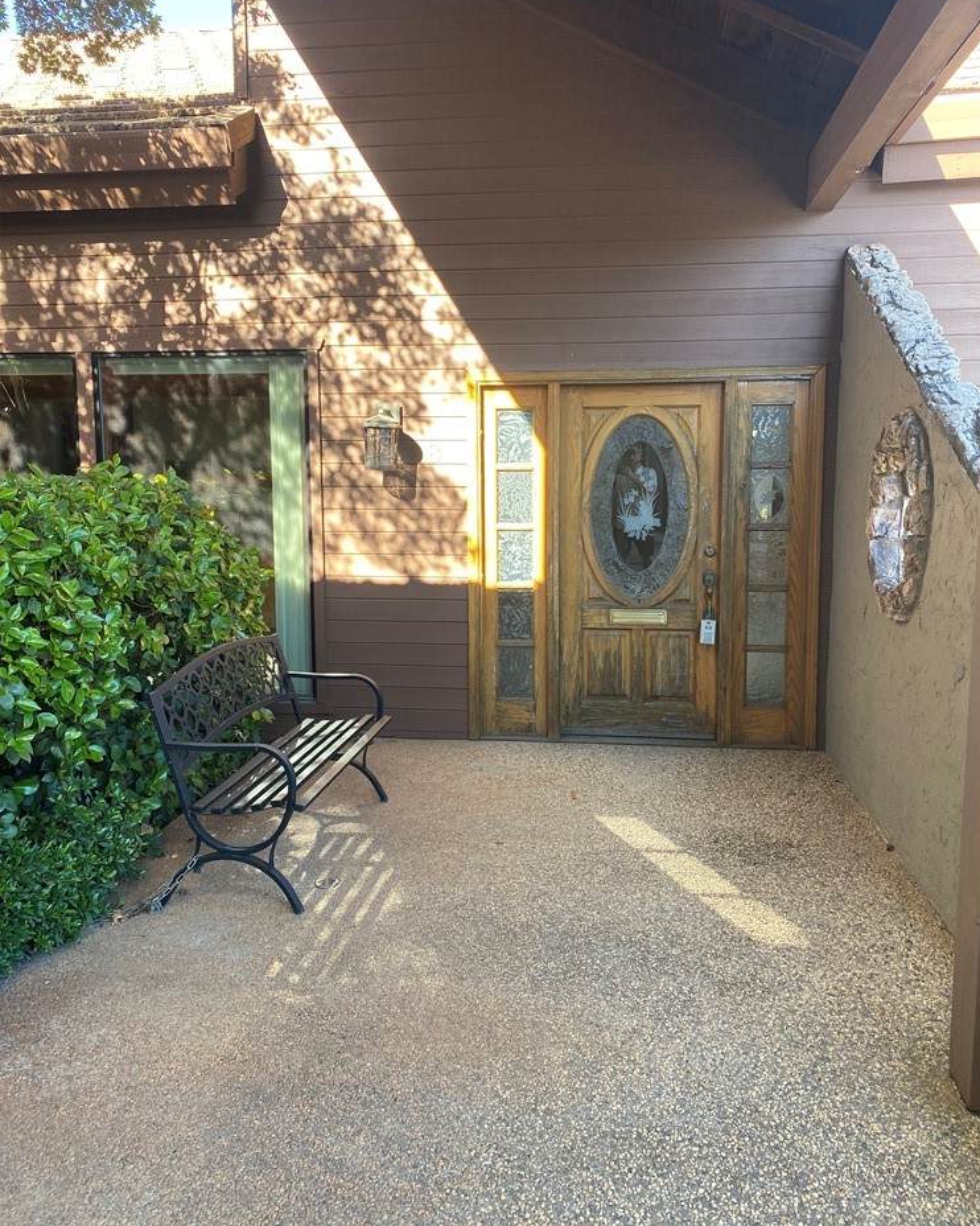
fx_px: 1015
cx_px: 506
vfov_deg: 62.2
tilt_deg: -4.9
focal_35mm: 28
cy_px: 575
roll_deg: +0.4
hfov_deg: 51.5
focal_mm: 4.25
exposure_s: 1/122
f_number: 1.8
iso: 50
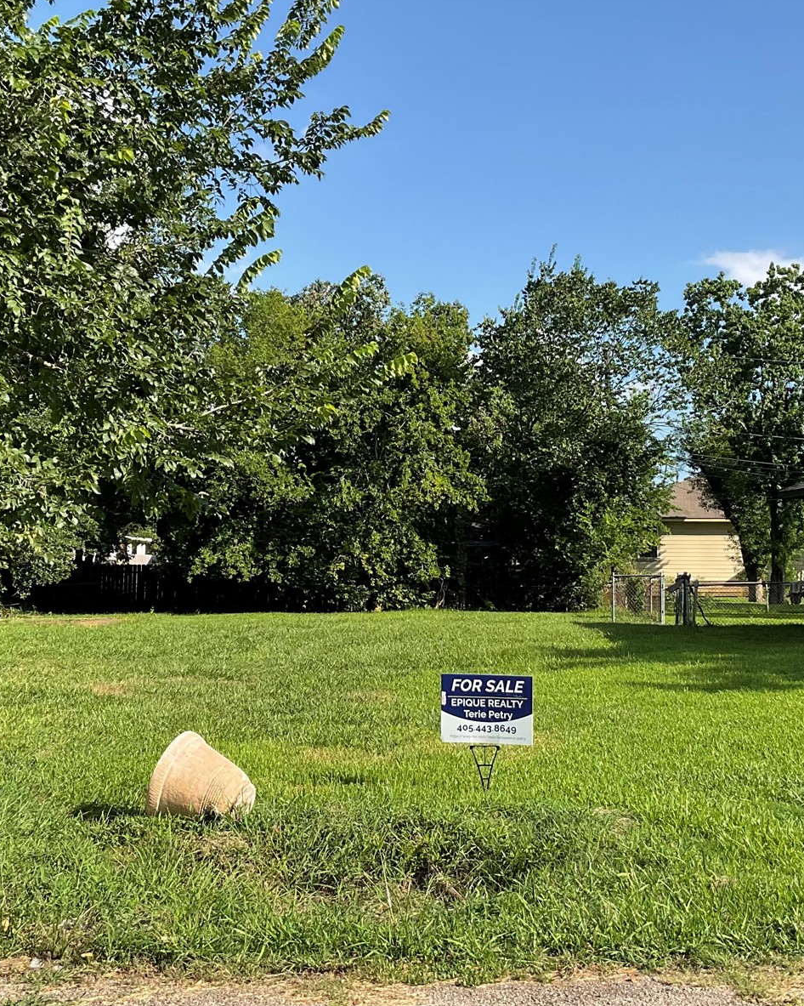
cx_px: 429
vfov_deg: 38.1
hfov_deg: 30.8
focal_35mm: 49
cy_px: 498
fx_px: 1458
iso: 16
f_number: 1.8
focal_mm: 3
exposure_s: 1/1121
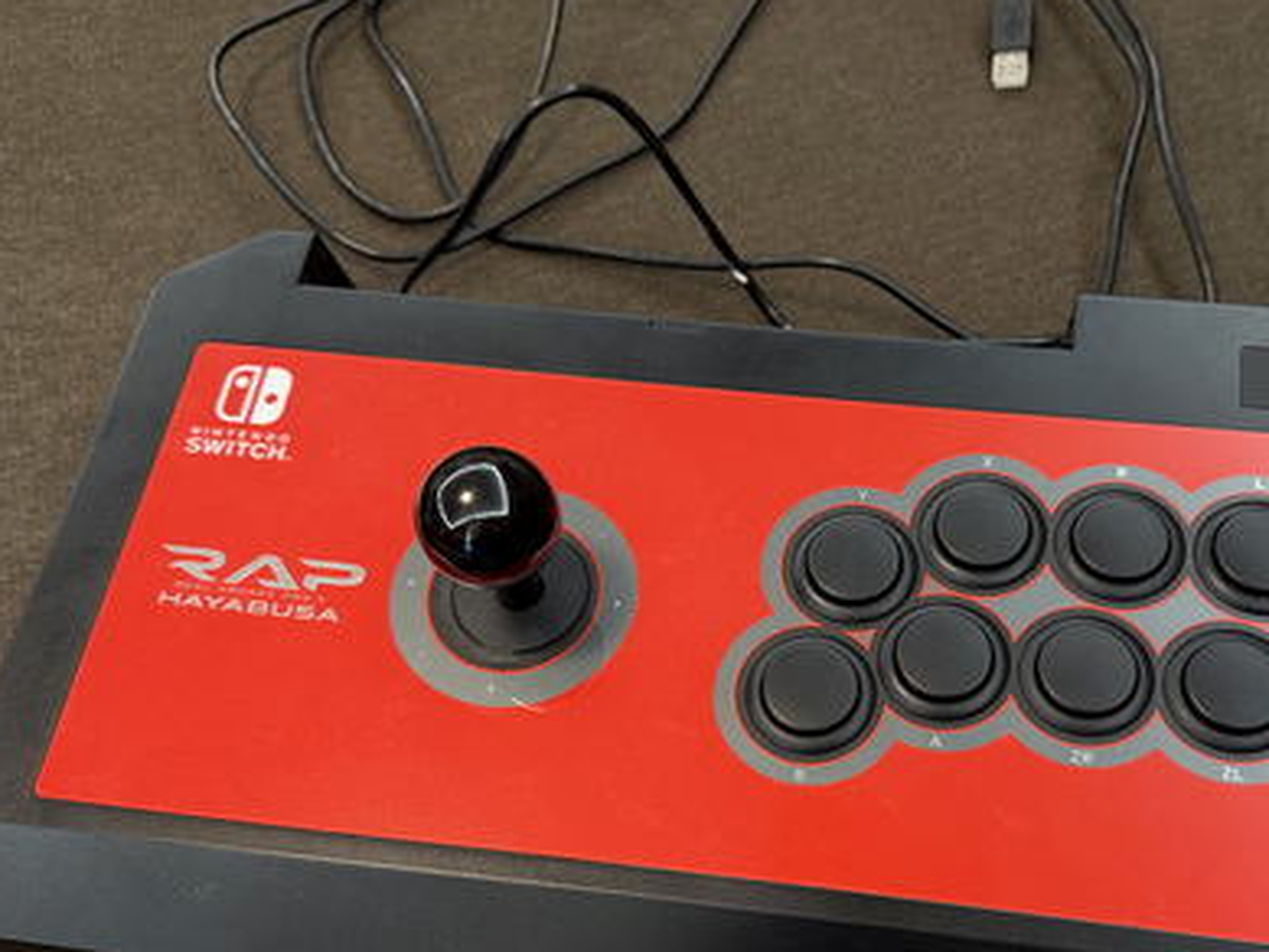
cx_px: 786
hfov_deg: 49.7
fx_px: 1357
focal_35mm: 37
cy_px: 646
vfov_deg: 38.2
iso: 250
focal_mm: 6.76
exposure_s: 1/50
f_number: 1.78
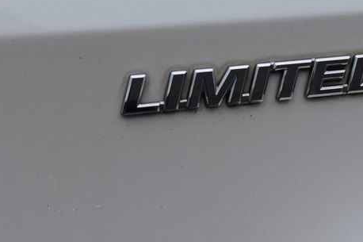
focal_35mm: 109
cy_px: 113
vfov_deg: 12.6
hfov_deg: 18.7
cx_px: 238
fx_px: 1099
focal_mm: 52
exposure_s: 1/250
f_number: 10
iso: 400
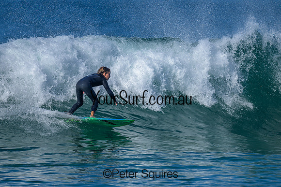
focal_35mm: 845
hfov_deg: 2.4
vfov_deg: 1.6
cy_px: 88
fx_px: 6597
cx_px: 133
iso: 220
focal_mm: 800
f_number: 6.3
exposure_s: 1/2000
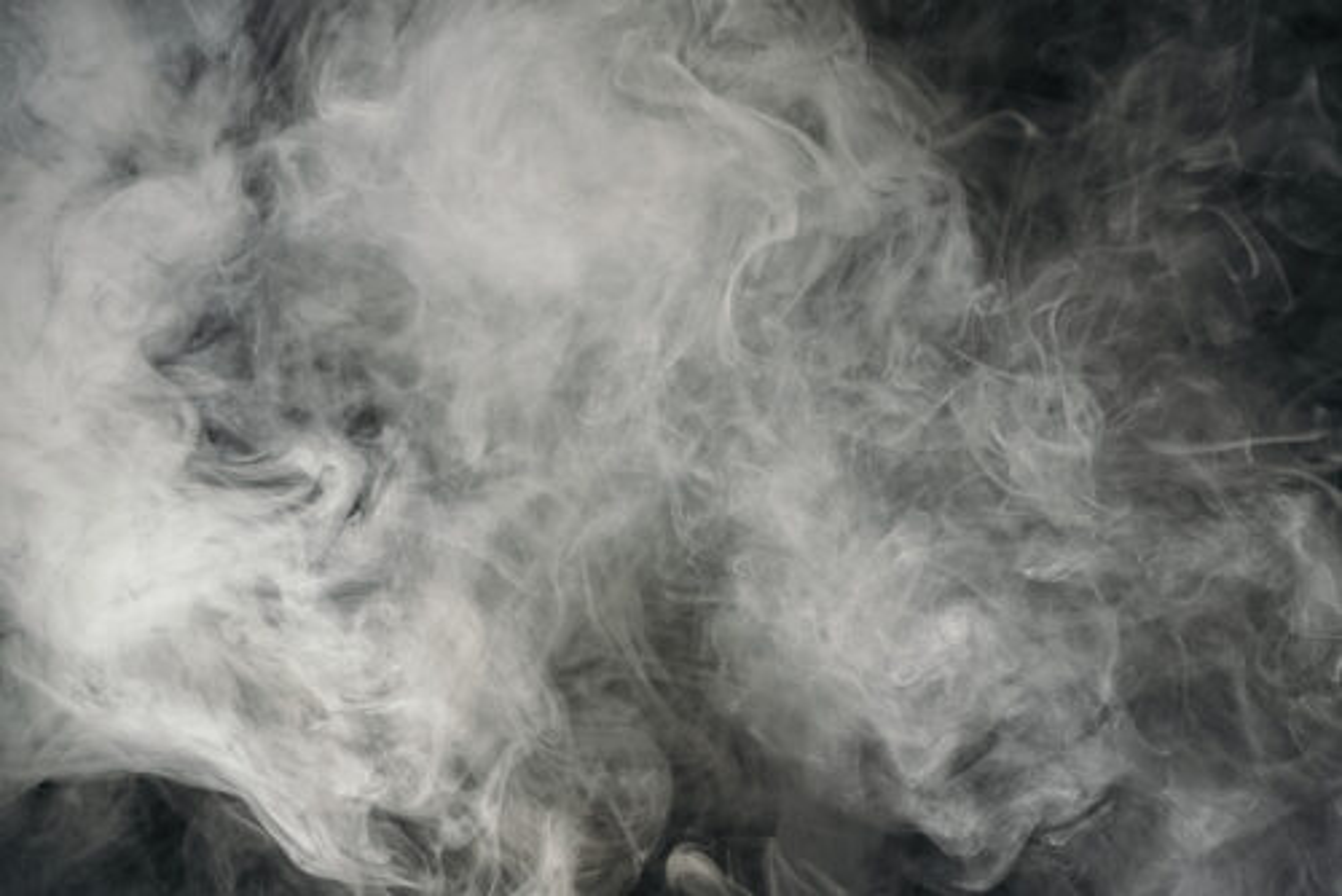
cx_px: 671
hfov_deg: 54.4
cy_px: 448
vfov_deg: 37.9
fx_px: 1305
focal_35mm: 35
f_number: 11
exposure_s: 1/160
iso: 50
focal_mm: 35
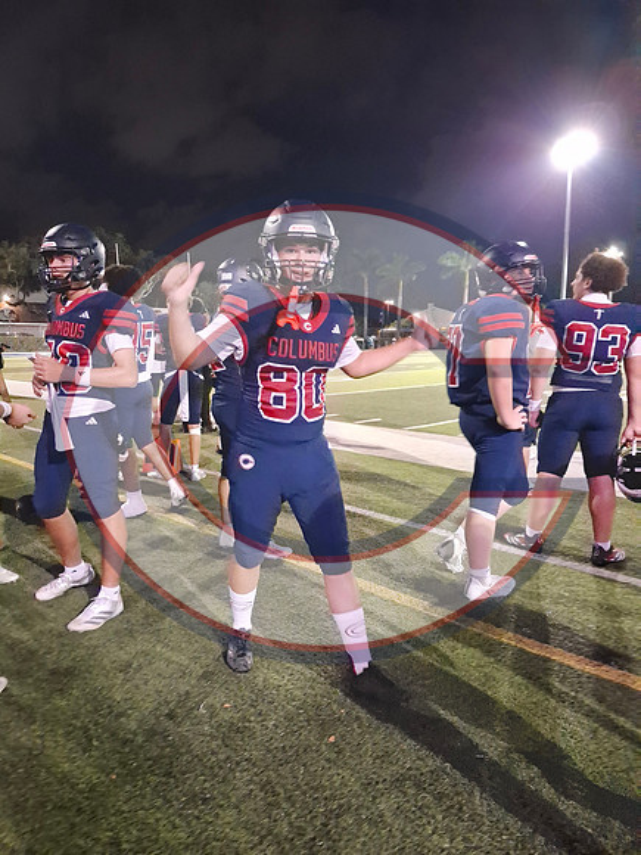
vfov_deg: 69.4
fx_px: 617
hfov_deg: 54.9
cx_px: 320
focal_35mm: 25
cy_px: 428
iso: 400
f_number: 1.8
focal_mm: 4.69
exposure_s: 1/24
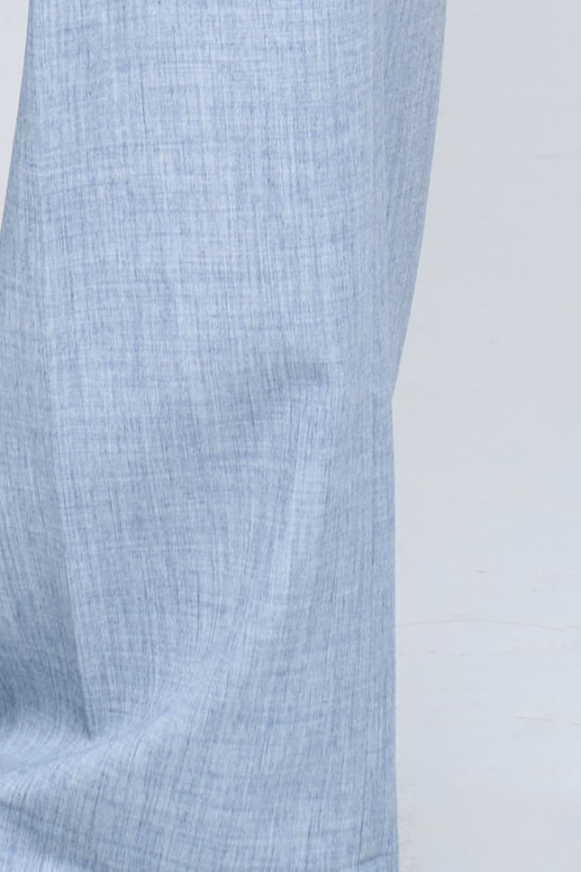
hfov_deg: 2.5
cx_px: -36
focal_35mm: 560
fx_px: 13551
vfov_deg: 3.6
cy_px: -1522
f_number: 8
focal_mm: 85
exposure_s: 1/125
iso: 200
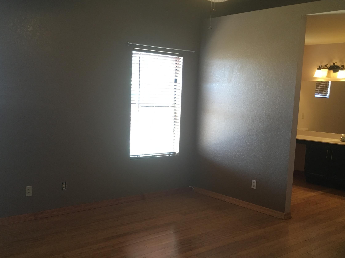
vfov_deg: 36.7
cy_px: 151
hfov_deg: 47.9
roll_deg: -2.1
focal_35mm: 39
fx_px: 389
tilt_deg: -9.3
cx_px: 174
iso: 80
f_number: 2.2
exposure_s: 1/30
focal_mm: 4.15
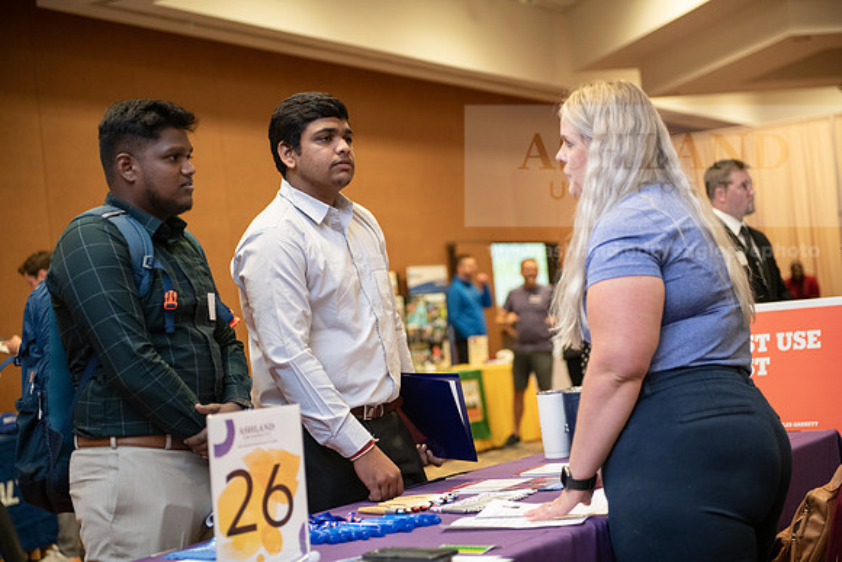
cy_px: 281
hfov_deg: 30.5
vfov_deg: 20.6
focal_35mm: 66
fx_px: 1544
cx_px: 421
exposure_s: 1/160
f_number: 2.8
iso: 1250
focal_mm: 66
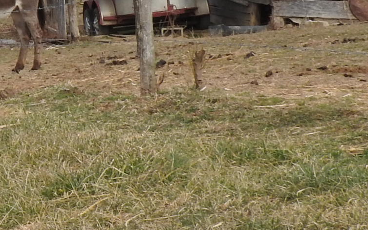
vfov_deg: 6.8
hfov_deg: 10.4
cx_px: -268
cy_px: -73
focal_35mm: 190
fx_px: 1906
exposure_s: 1/200
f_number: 6.3
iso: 100
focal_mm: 8.1
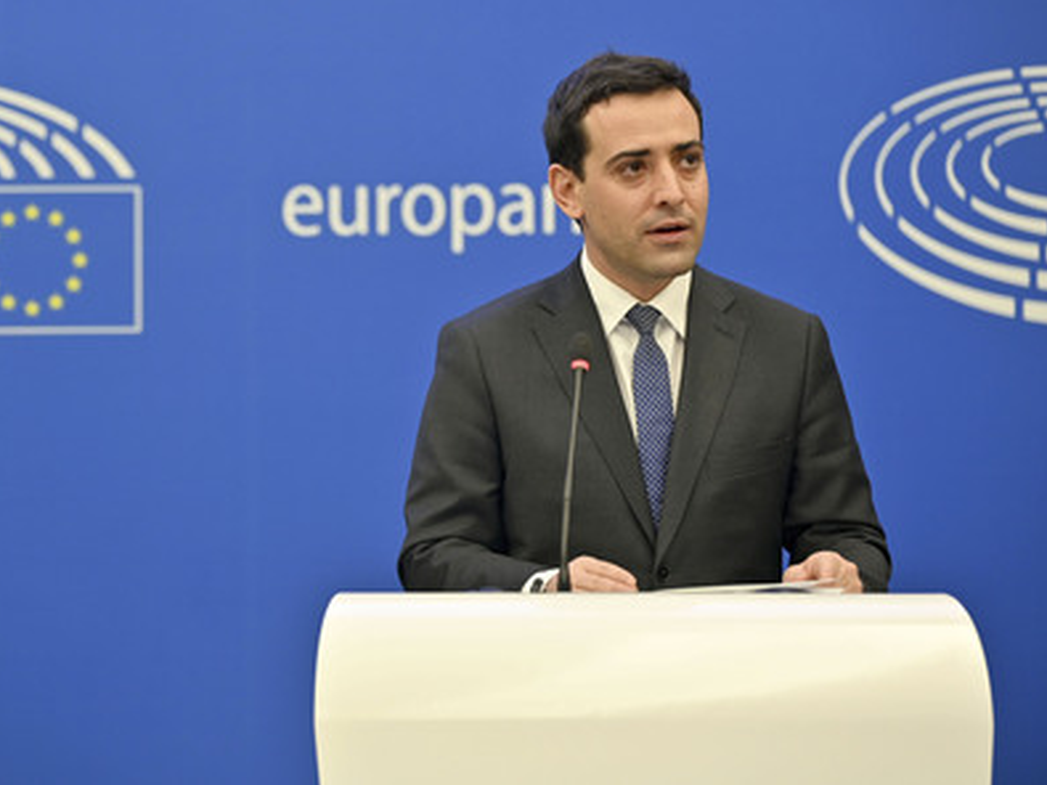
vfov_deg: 12.0
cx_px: 505
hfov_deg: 16.0
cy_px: 390
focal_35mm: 123
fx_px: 3719
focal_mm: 112
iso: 400
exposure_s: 1/100
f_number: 2.8
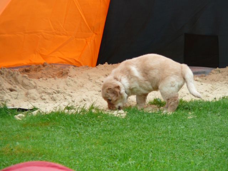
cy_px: 86
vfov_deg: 4.2
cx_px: 114
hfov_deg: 5.7
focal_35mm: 350
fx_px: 2305
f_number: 4.2
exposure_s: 1/60
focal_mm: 52
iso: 100
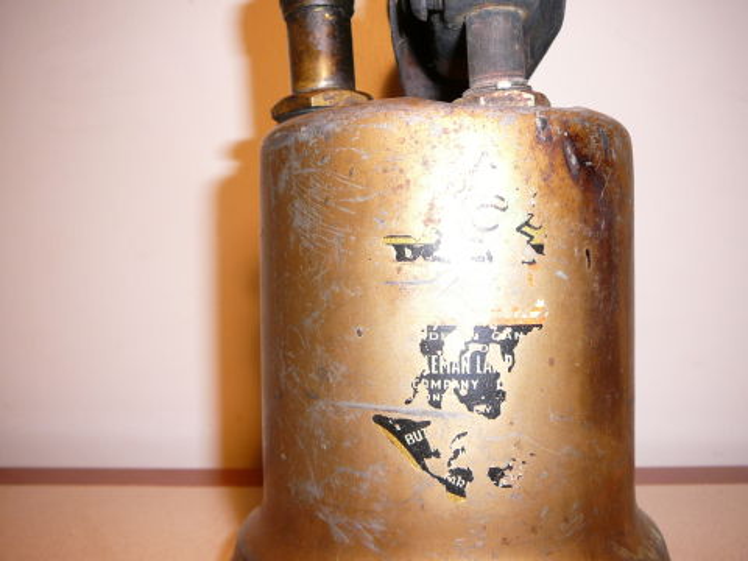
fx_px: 756
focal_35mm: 35
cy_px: 280
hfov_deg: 52.6
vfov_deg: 40.7
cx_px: 374
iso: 80
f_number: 2.8
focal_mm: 5.2
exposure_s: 1/30
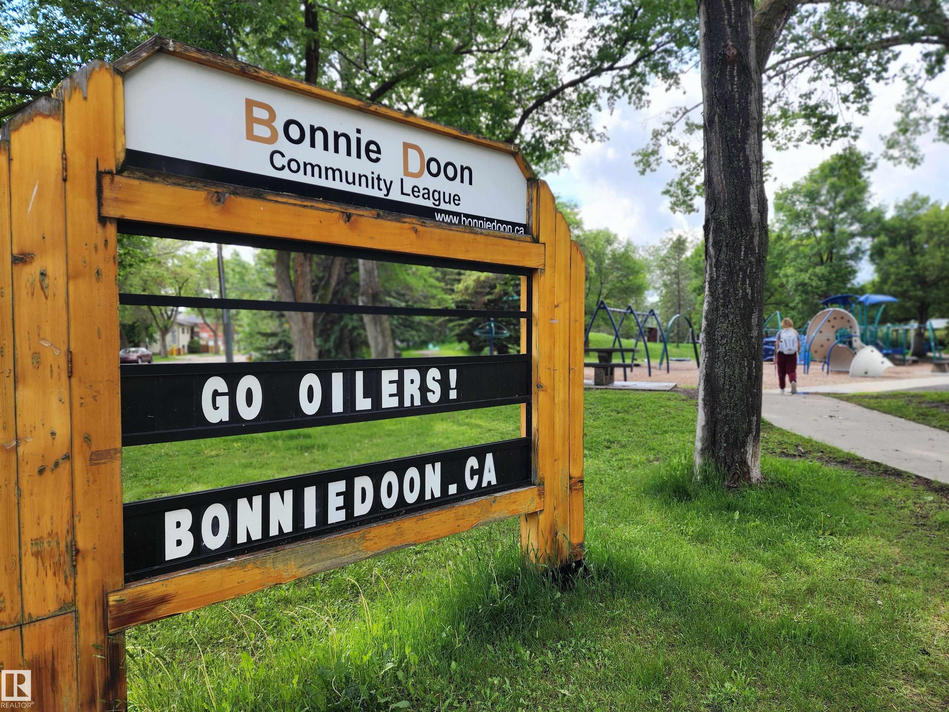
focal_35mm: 23
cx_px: 474
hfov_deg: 73.9
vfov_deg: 58.9
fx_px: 631
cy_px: 356
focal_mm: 6.4
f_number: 1.8
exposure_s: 1/280
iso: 12
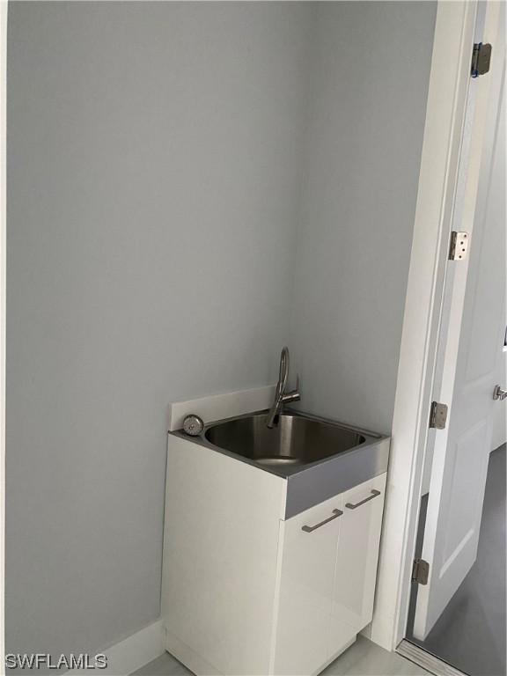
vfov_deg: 67.3
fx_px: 508
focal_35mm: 26
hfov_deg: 53.1
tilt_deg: -6.9
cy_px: 338
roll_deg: -4.6
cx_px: 254
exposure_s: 1/60
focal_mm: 4.25
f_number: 1.8
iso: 400
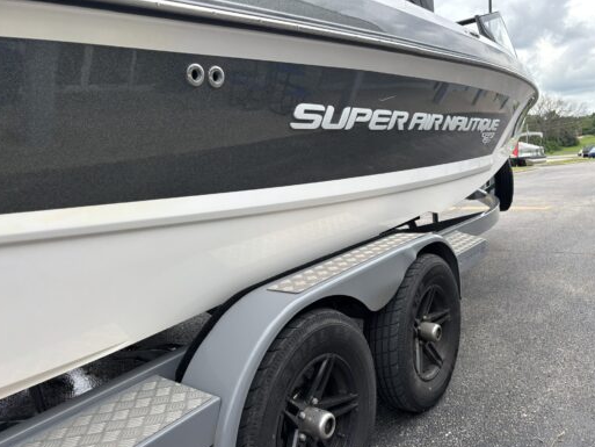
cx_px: 298
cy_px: 230
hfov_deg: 65.3
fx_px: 464
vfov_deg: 51.4
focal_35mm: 27
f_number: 1.6
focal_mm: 5.96
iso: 50
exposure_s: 1/1328
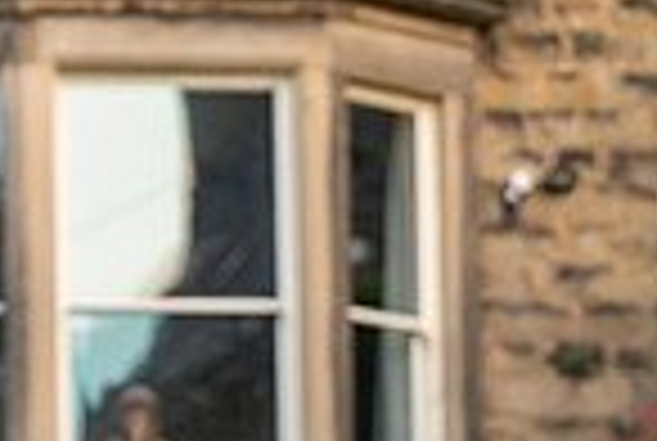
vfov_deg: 2.2
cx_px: -27
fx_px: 11521
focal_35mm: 630
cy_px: 470
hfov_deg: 3.3
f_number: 2.8
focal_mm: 159
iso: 2000
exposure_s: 1/1000
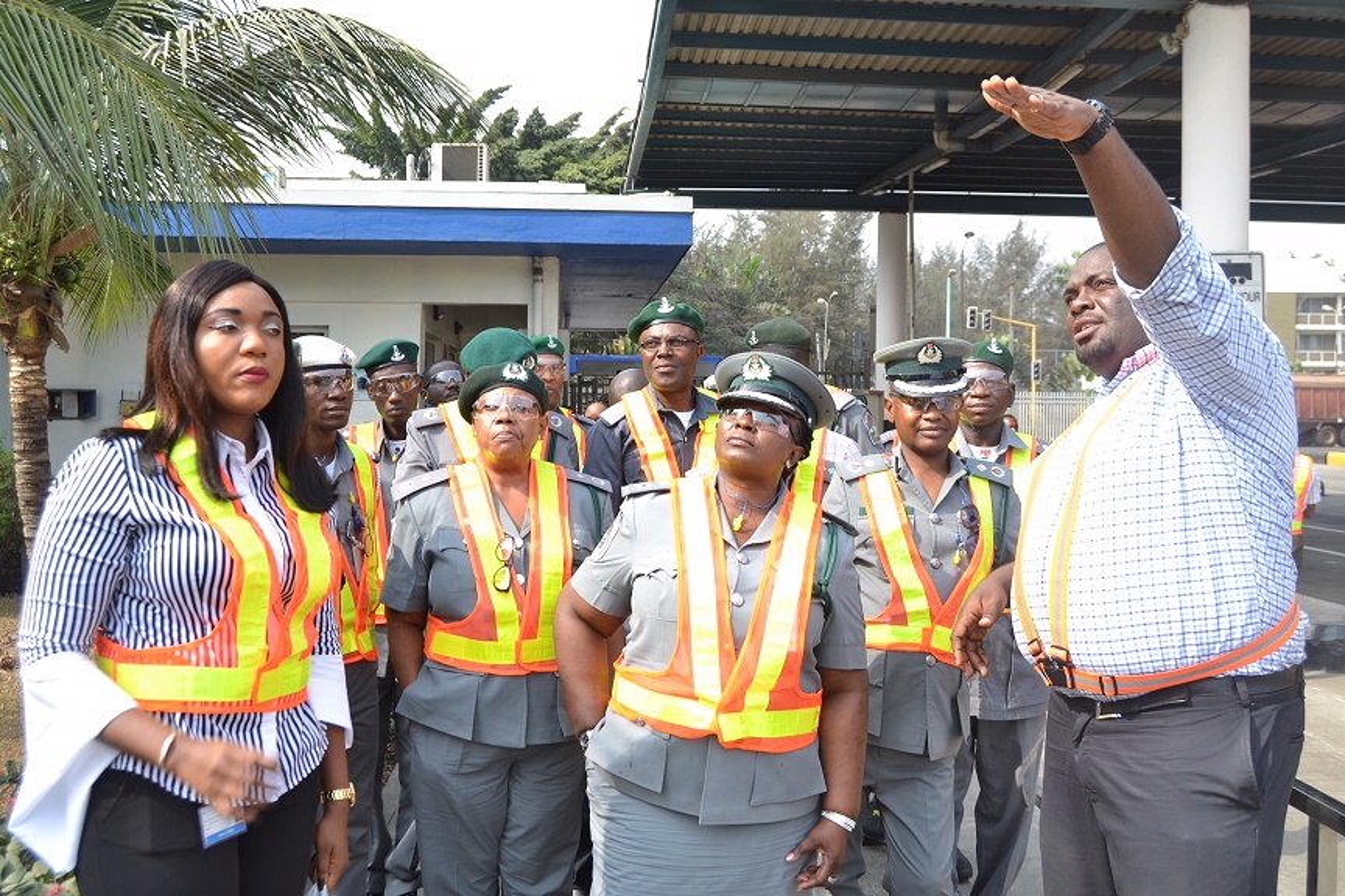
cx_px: 672
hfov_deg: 55.1
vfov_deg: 38.4
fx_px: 1289
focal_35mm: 34
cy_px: 448
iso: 100
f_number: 5.6
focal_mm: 23
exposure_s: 1/125
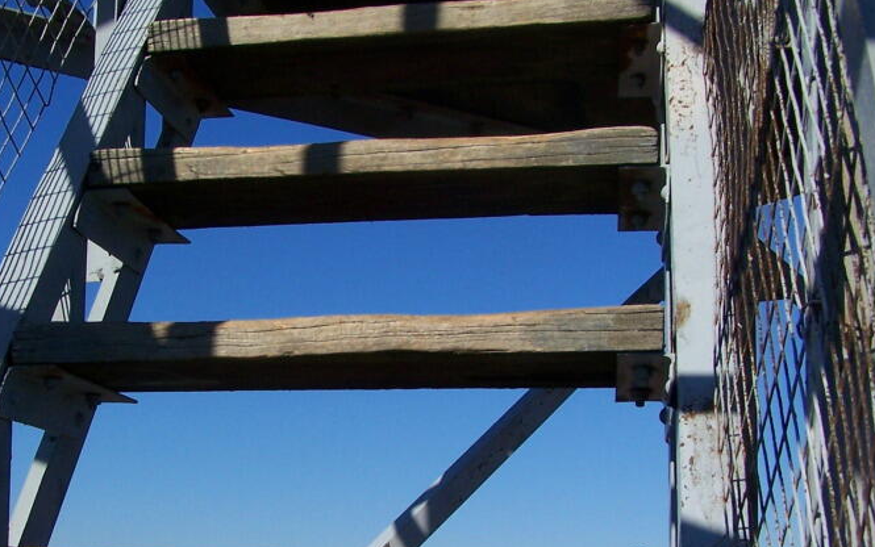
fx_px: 1479
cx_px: 301
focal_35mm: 62
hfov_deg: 32.7
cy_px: 373
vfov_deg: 20.9
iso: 80
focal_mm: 6.3
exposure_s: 1/800
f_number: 5.6
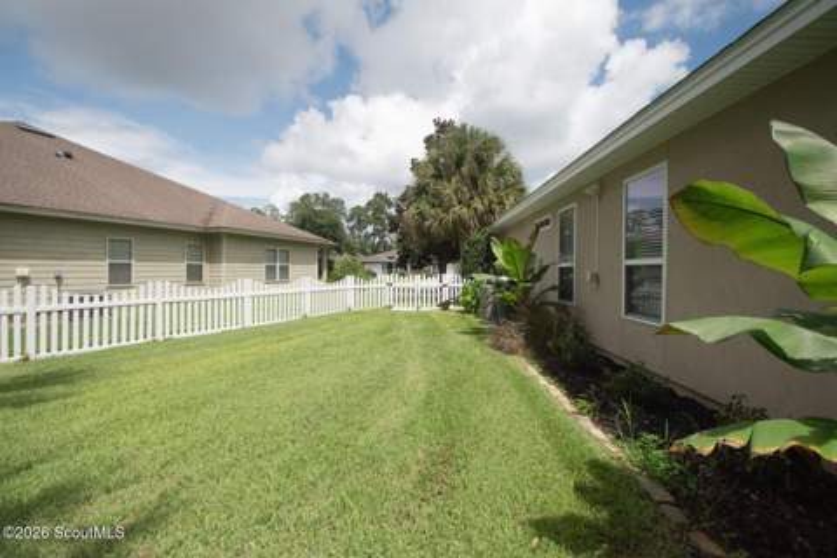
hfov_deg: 100.4
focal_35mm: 15
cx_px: 418
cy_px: 279
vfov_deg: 77.3
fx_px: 349
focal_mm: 10
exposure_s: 1/4000
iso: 1250
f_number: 5
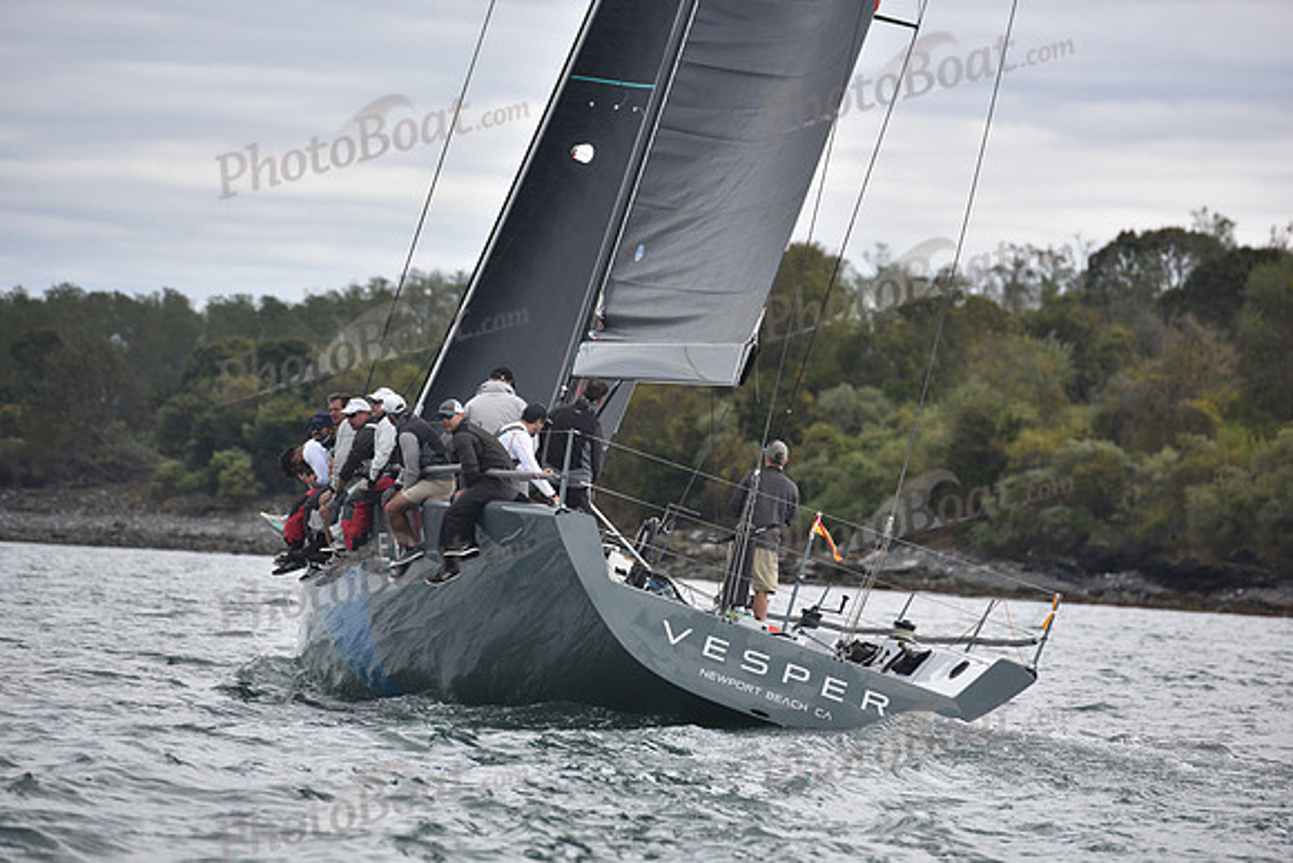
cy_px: 432
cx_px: 646
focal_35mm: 200
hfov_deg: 10.3
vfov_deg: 6.9
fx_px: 7185
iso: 400
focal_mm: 200
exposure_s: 1/1000
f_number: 5
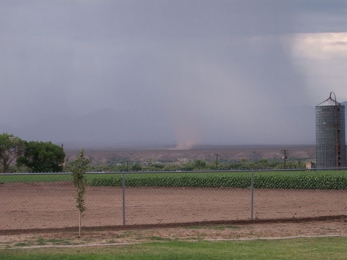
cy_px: 130
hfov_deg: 16.8
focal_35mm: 117
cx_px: 174
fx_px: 1173
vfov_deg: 12.7
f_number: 4.8
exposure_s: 1/250
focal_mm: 24
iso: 100
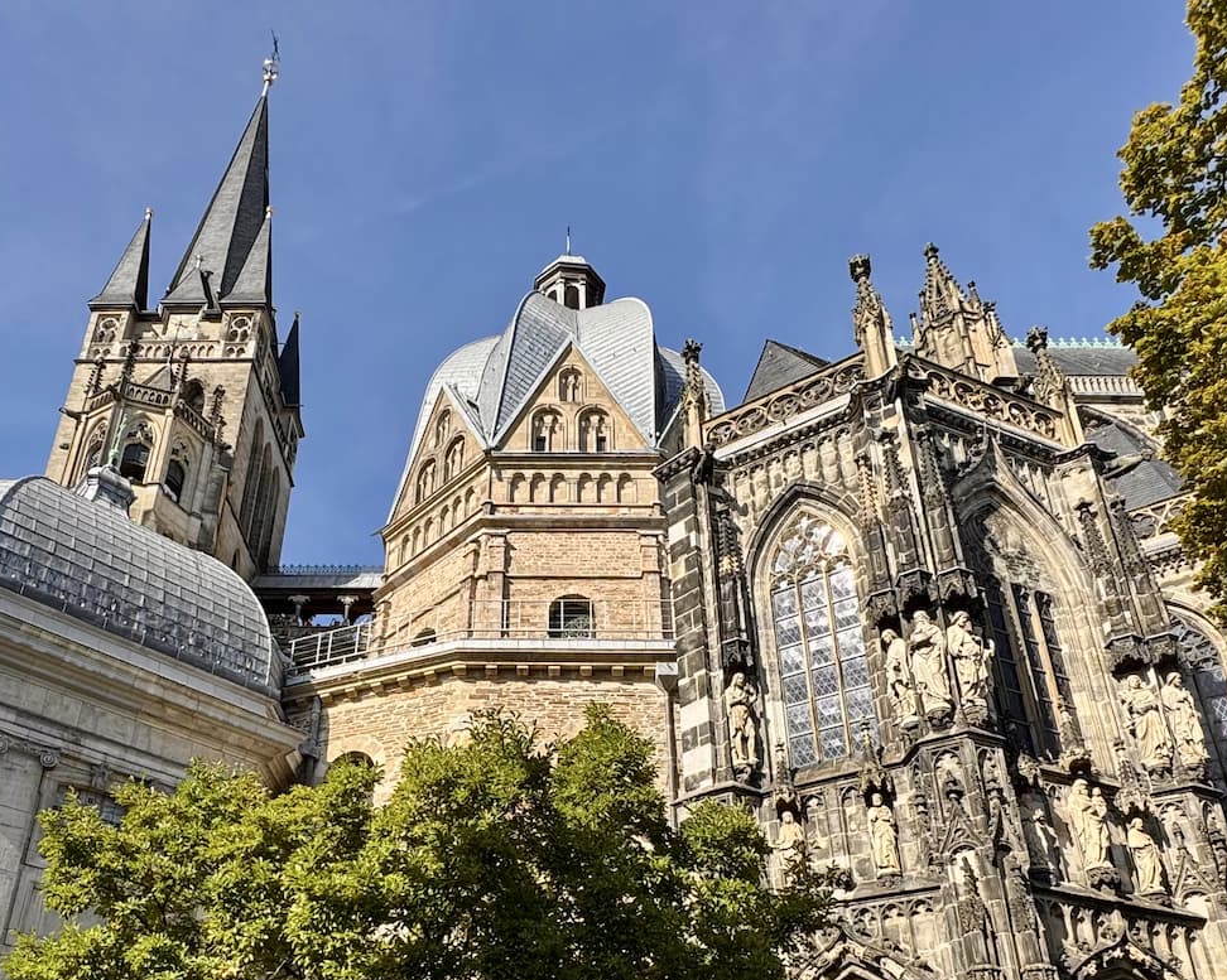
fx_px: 980
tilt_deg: +23.6
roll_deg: -2.3
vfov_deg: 49.9
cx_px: 495
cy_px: 787
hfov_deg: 63.5
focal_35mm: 27
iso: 50
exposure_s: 1/1217
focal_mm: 2.22
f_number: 2.2
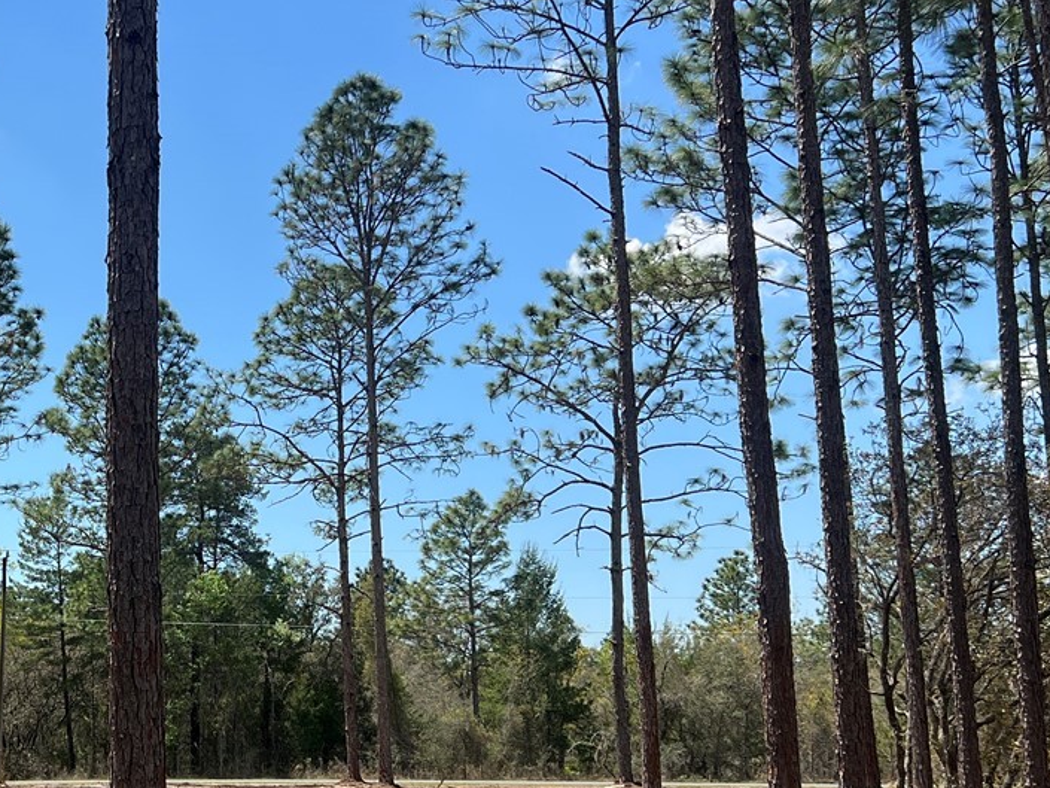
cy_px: 428
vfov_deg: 24.8
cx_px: 124
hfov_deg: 31.3
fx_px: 1790
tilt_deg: +10.1
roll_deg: +0.4
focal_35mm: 59
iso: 50
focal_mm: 5.7
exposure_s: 1/3831
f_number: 1.5
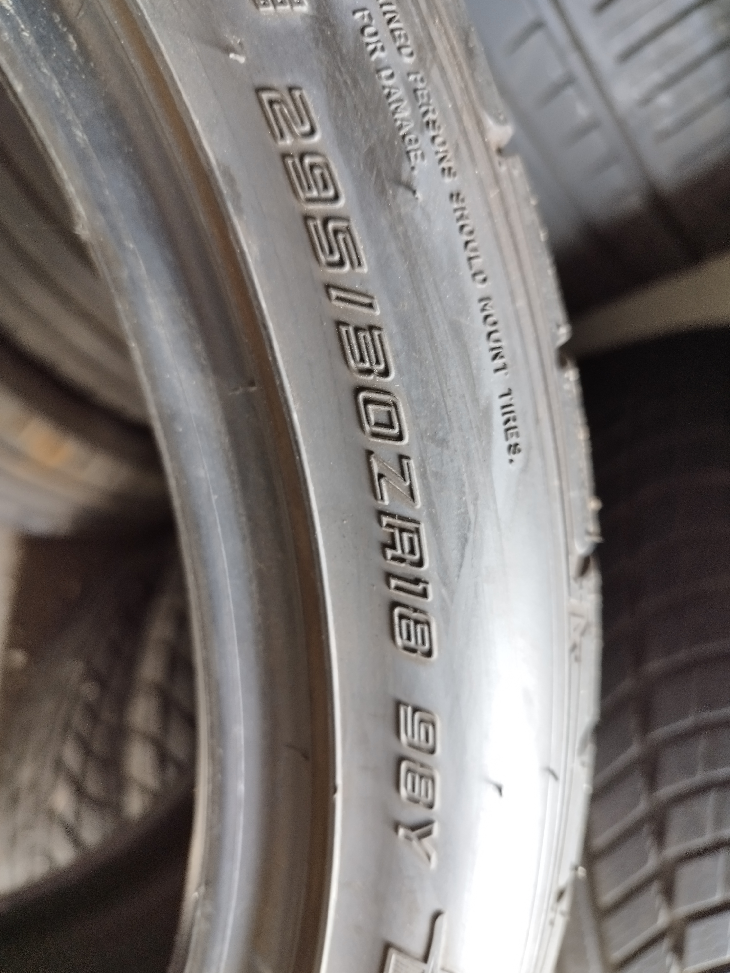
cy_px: 486
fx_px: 703
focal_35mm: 25
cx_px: 365
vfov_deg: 69.4
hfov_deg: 54.9
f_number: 1.89
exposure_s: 1/33.3
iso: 260
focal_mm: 5.95
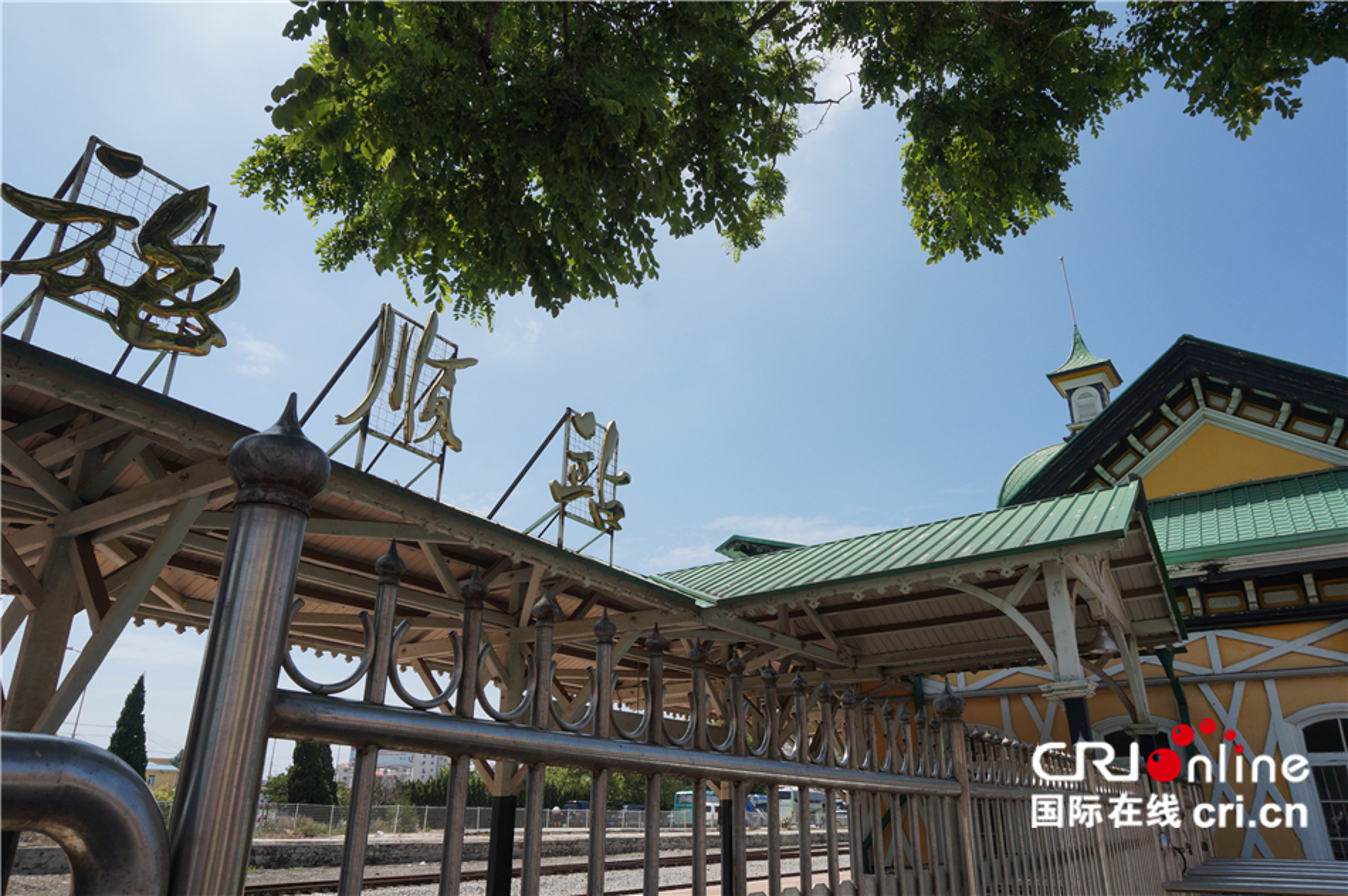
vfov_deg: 53.0
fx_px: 898
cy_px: 448
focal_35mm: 24
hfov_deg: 73.8
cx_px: 674
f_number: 11
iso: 200
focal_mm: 16
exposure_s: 1/400
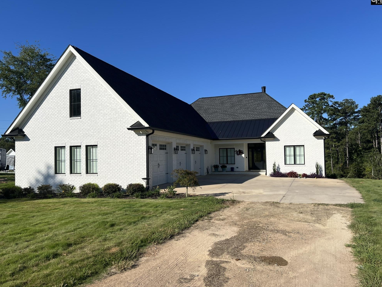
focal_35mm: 27
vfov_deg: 51.4
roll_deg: +1.5
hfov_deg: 65.3
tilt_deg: +2.1
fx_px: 298
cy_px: 144
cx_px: 191
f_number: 1.5
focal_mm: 5.7
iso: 50
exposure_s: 1/6993
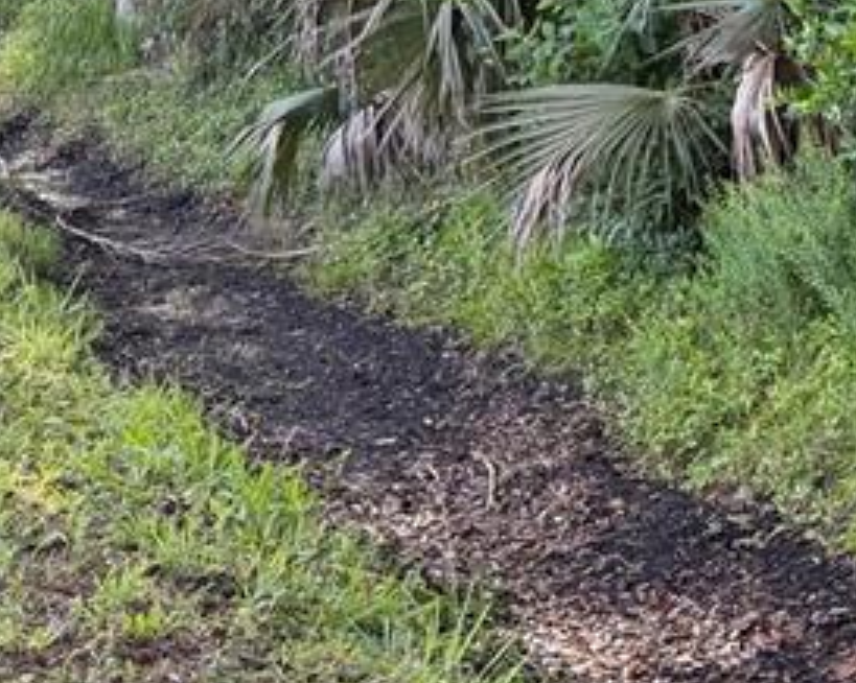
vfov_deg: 16.8
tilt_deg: -2.6
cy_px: -88
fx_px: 2228
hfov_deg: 19.1
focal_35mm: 88
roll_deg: +0.8
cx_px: 1276
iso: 100
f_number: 1.78
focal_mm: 6.76
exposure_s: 1/347
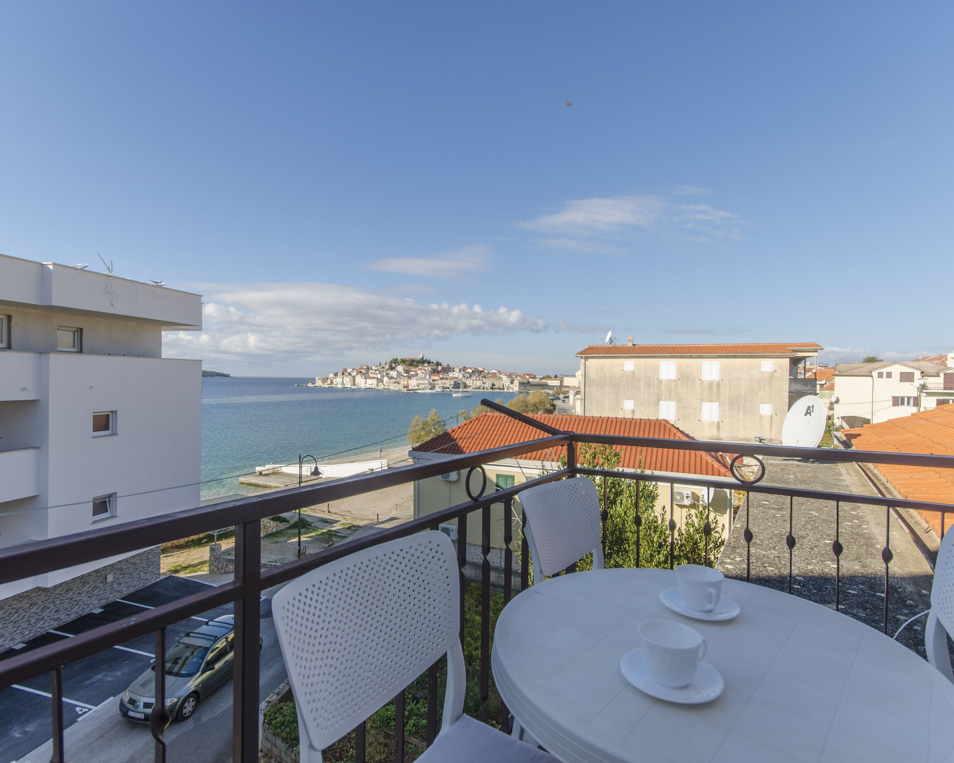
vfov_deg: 77.0
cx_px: 462
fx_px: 480
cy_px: 381
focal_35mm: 17
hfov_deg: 89.6
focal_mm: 10
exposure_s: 1/200
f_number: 8
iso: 100
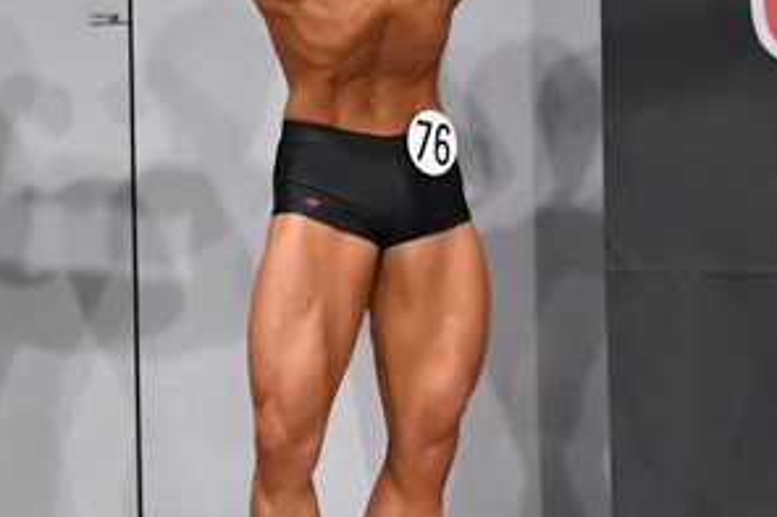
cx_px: -146
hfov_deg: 3.6
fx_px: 12252
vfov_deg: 2.4
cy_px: 234
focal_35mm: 568
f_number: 5.6
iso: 6400
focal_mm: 145
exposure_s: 1/400
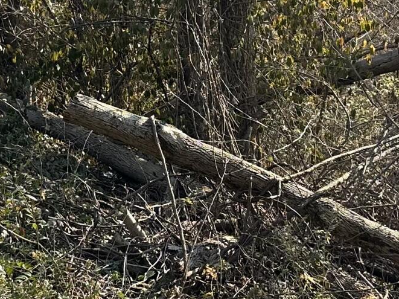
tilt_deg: -9.0
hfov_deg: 18.0
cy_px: 109
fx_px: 1256
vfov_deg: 13.6
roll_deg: +2.1
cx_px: 159
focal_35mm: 109
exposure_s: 1/903
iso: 80
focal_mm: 6.86
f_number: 1.78
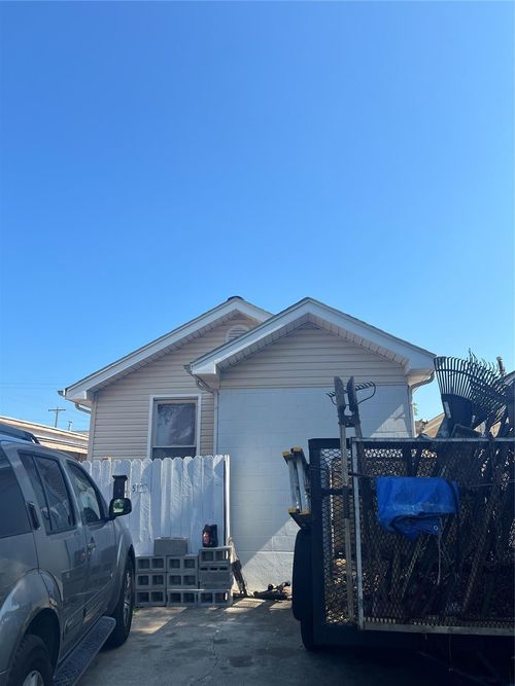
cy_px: 343
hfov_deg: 53.0
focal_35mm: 26
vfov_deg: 67.3
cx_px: 258
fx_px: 516
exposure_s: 1/2994
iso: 50
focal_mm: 5.7
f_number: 1.5
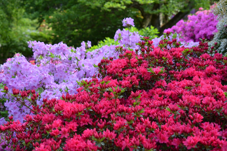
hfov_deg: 33.5
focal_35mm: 60
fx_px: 378
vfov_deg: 22.5
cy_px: 76
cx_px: 114
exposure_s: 1/1000
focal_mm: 40
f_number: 4
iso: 800
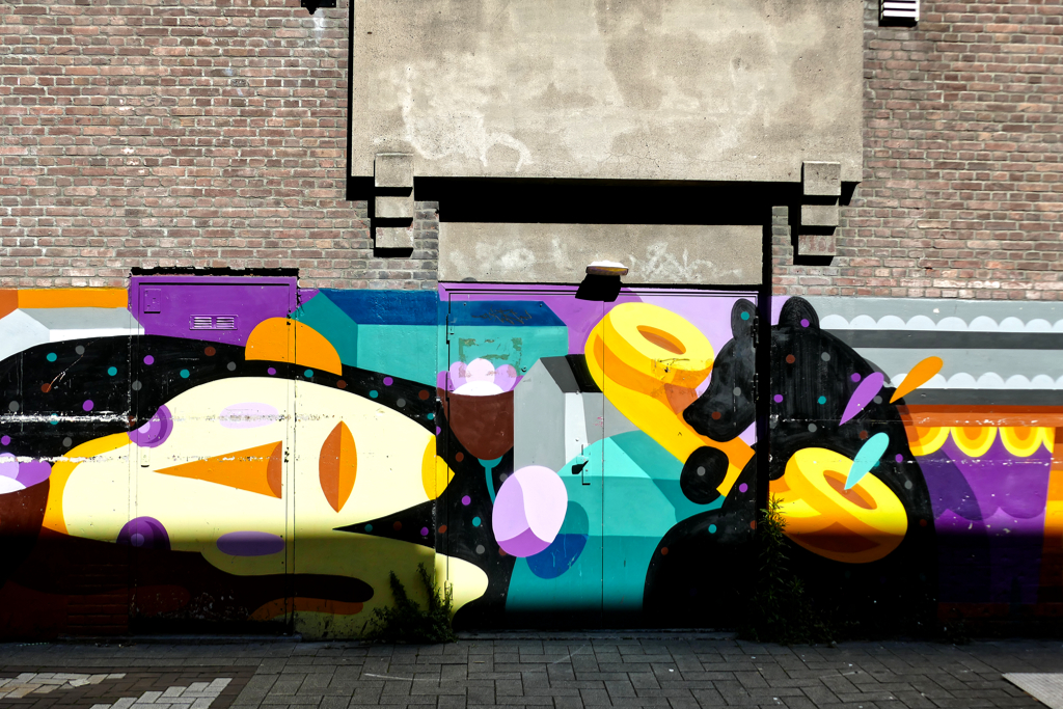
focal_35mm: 39
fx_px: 1152
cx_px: 532
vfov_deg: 34.2
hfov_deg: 49.5
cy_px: 354
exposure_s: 1/2000
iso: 125
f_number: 3.5
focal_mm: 14.2
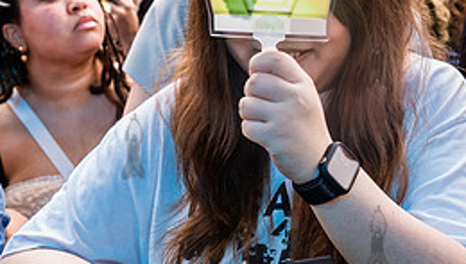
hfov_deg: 21.4
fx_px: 1225
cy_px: 108
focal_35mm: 99
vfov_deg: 12.3
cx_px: 328
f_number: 4.5
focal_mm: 35
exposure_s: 1/250
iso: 1250
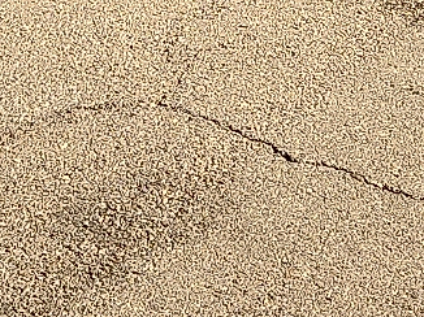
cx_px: 114
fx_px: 1383
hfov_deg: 17.3
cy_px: -418
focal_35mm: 113
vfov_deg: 11.2
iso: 50
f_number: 1.8
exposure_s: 1/1250
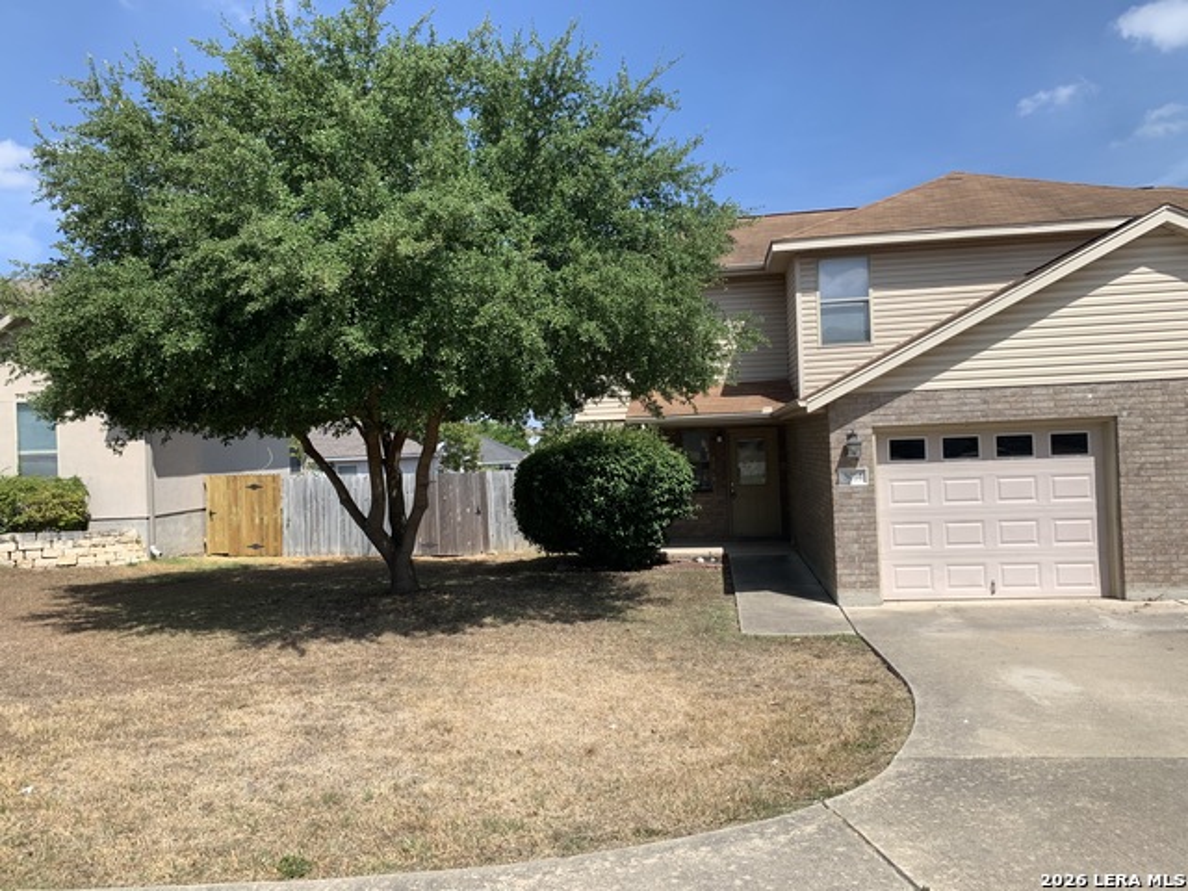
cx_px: 594
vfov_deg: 53.1
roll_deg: +2.5
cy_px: 446
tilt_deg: +1.4
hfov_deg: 67.3
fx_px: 892
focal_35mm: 26
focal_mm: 4.25
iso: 25
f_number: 1.8
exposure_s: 1/2364
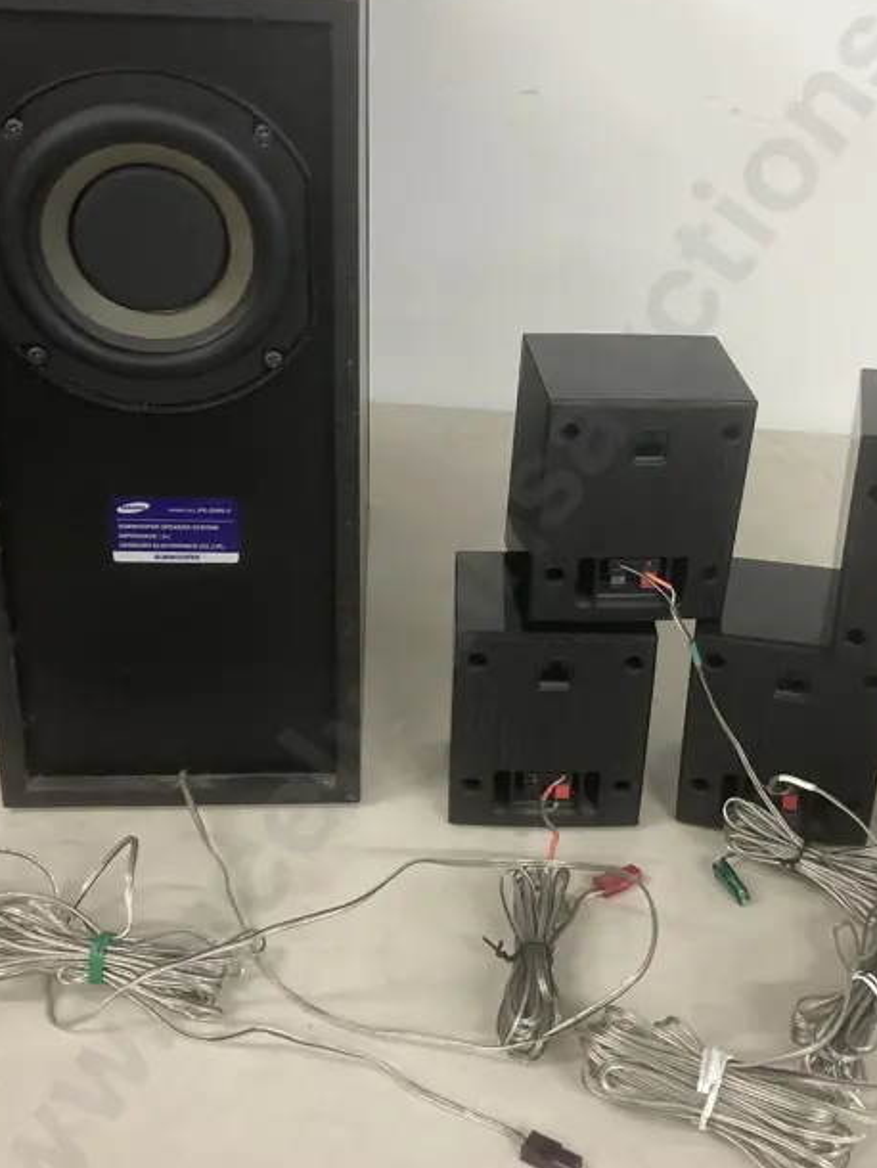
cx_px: 528
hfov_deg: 30.8
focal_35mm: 47
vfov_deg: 40.3
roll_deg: -2.6
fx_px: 1587
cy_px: 509
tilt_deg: -28.5
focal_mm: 3.99
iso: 100
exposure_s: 1/50
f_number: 1.8
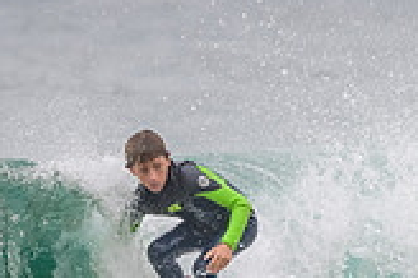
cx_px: 232
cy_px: 316
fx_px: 25136
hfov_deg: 1.0
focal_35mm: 2167
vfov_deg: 0.6
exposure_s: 1/800
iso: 400
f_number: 5.6
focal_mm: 500
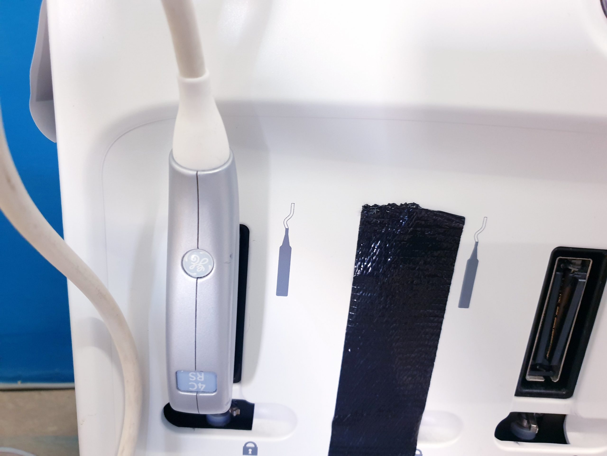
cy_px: 228
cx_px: 304
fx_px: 456
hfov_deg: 67.3
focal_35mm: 26
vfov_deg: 53.1
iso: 250
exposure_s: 1/33
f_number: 1.5
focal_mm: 4.3
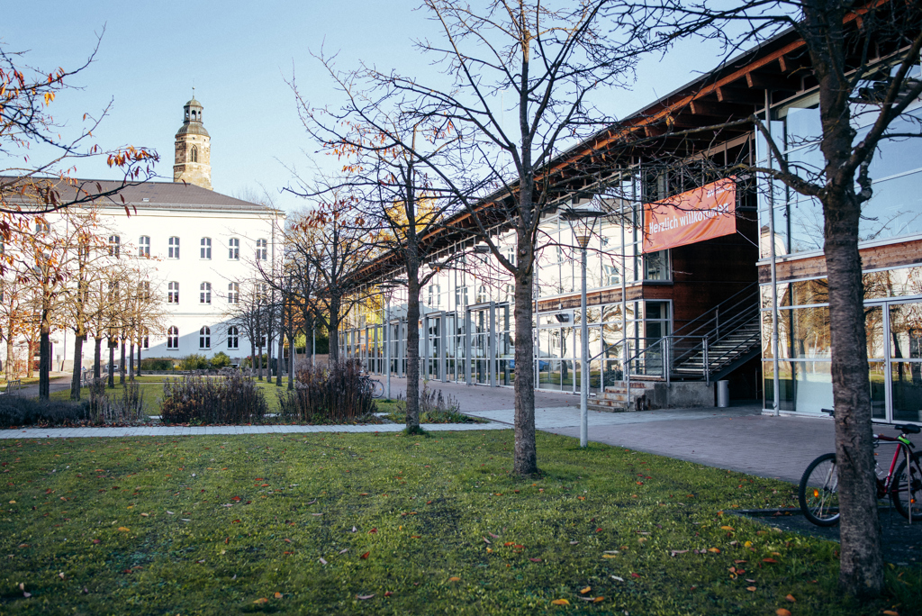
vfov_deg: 37.9
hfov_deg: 54.4
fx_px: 897
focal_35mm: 35
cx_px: 461
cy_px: 308
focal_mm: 35
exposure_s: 1/500
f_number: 2.8
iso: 100
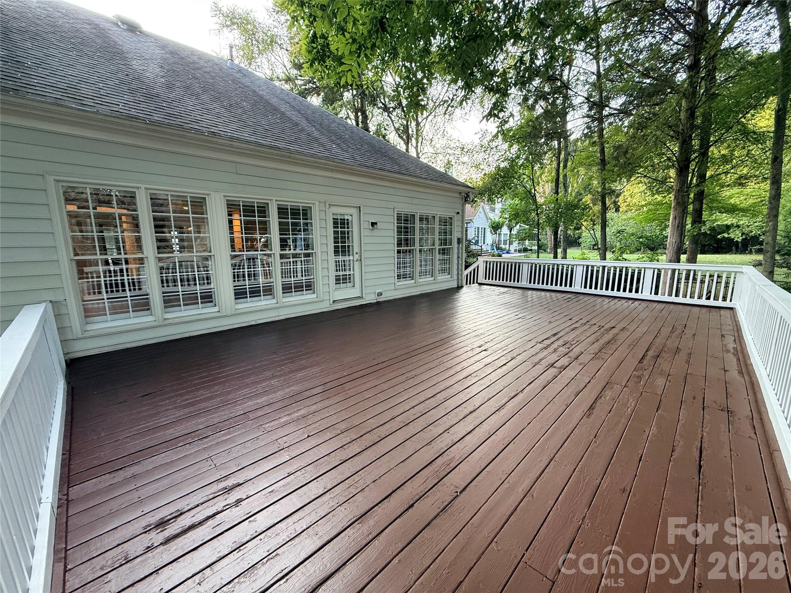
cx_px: 396
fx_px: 320
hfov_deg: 102.1
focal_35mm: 14
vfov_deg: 85.7
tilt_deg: -9.2
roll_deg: +0.6
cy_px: 296
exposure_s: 1/99
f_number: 2.2
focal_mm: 2.22
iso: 200
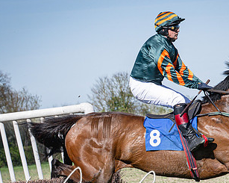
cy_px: 129
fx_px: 1943
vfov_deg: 5.4
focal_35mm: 287
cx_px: 183
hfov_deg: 6.7
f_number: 5
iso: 200
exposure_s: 1/1600
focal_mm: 70
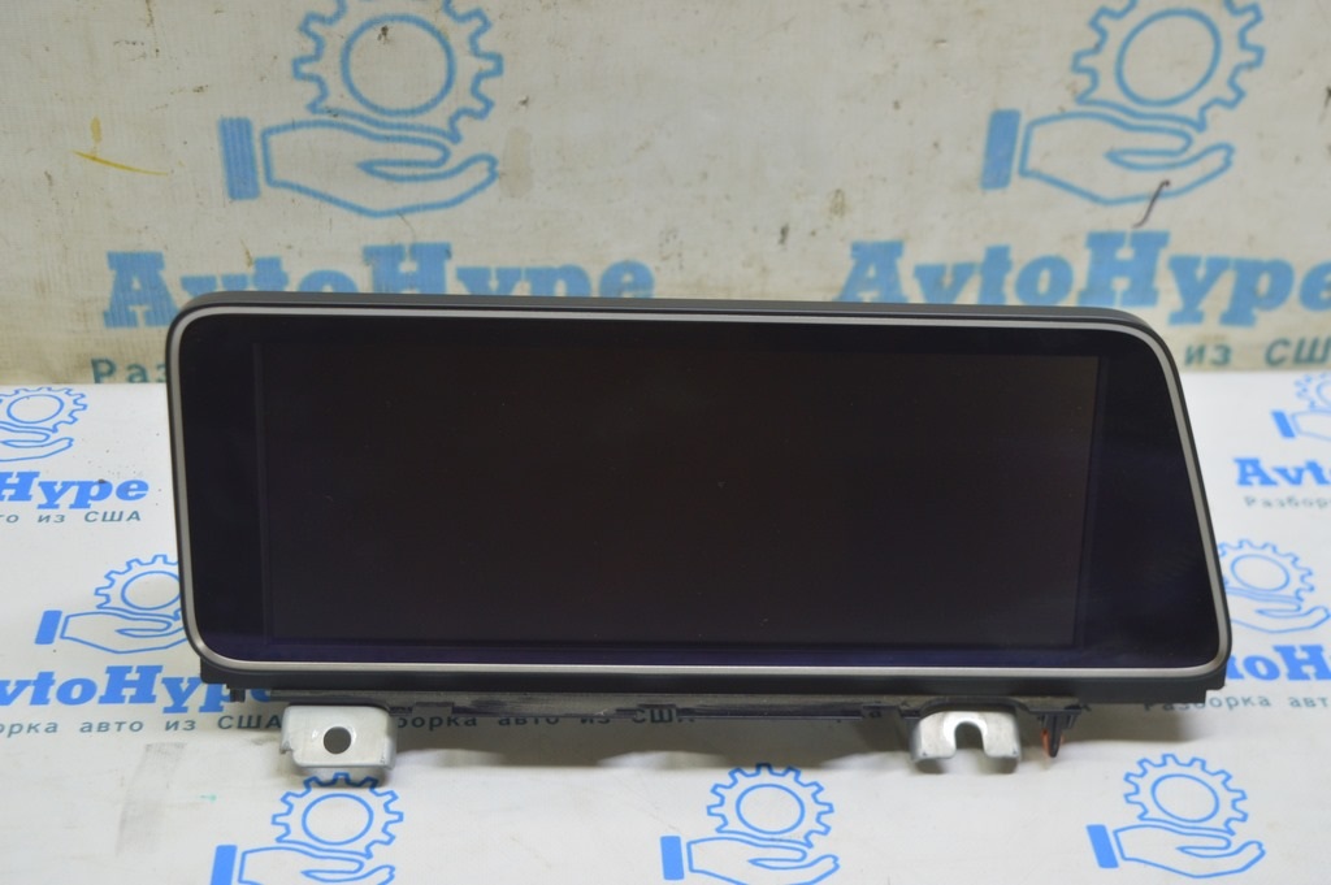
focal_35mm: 51
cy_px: 442
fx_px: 1884
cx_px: 666
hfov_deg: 38.9
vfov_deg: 26.4
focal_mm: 34
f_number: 5.6
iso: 400
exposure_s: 1/20
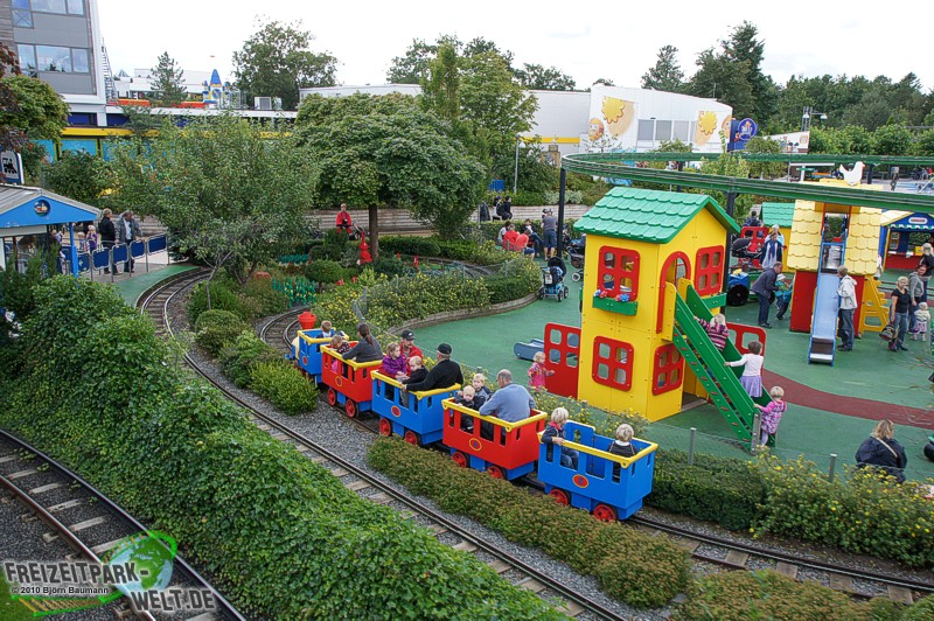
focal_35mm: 30
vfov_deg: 43.5
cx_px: 467
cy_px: 310
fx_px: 778
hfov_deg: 62.0
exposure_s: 1/80
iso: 200
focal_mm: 20
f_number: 9
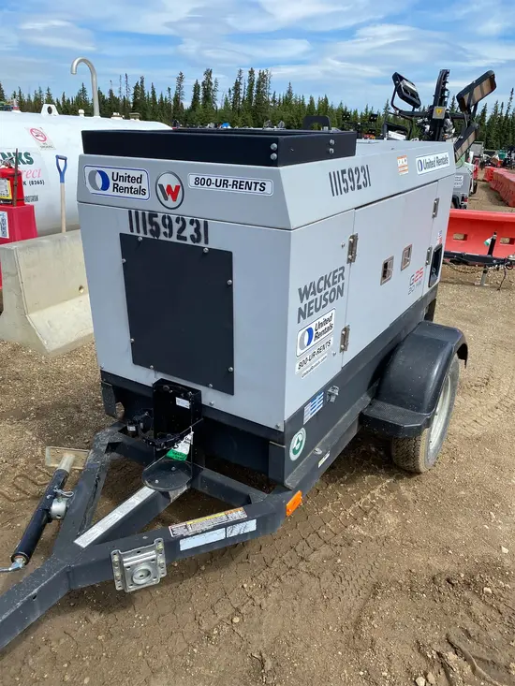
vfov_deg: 67.3
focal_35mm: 26
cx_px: 258
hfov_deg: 53.1
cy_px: 343
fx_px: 516
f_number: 1.8
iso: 32
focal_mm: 4.25
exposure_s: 1/2358
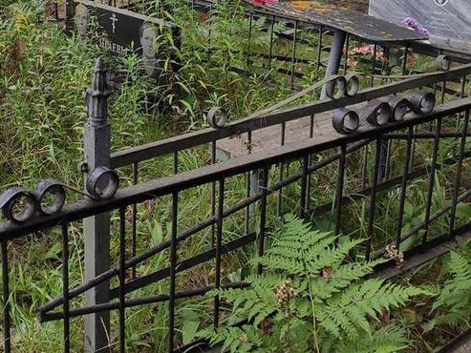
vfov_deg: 26.1
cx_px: 71
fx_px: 735
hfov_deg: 34.1
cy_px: 31
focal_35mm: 54
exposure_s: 1/550
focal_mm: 4.77
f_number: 1.75
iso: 112
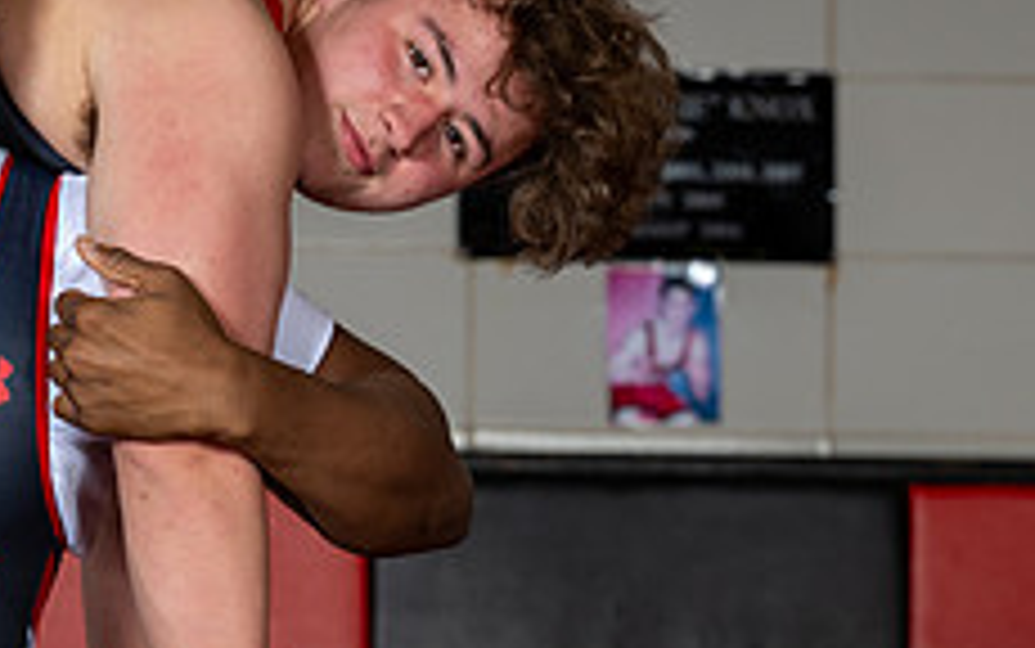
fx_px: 8720
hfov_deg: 6.7
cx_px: -195
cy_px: 405
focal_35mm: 309
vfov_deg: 4.3
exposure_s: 1/125
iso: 200
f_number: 4.5
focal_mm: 97
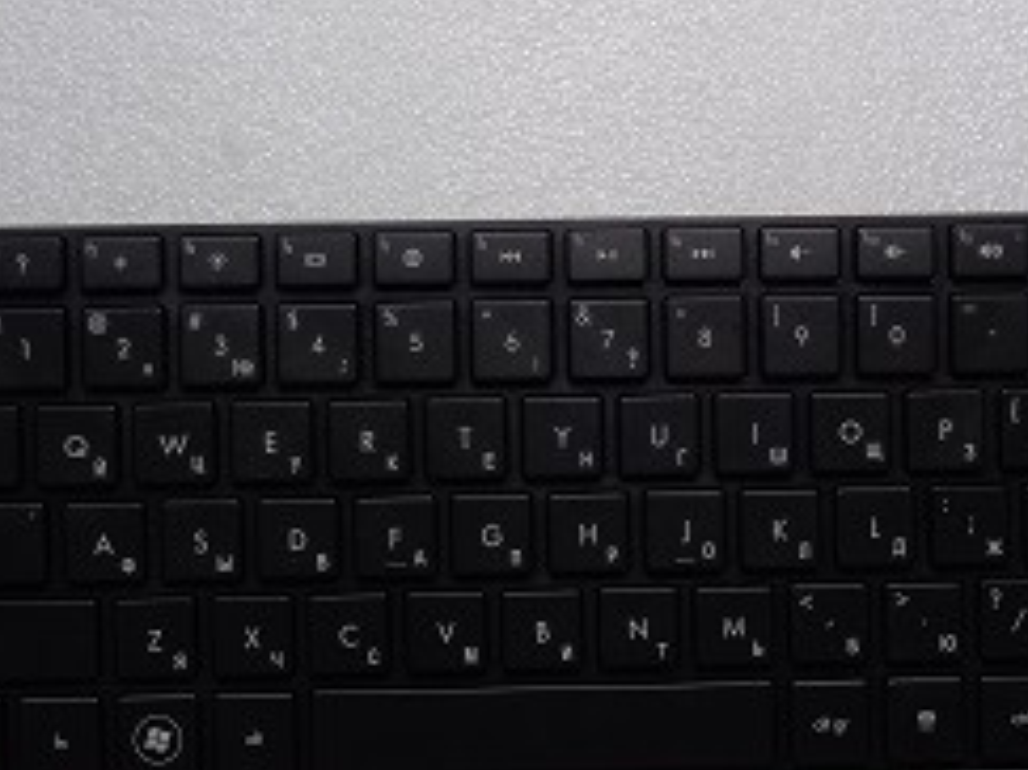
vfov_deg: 25.8
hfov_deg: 34.3
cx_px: 580
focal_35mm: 56
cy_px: 563
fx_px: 1662
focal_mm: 6.1
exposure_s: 1/13
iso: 100
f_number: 5.6
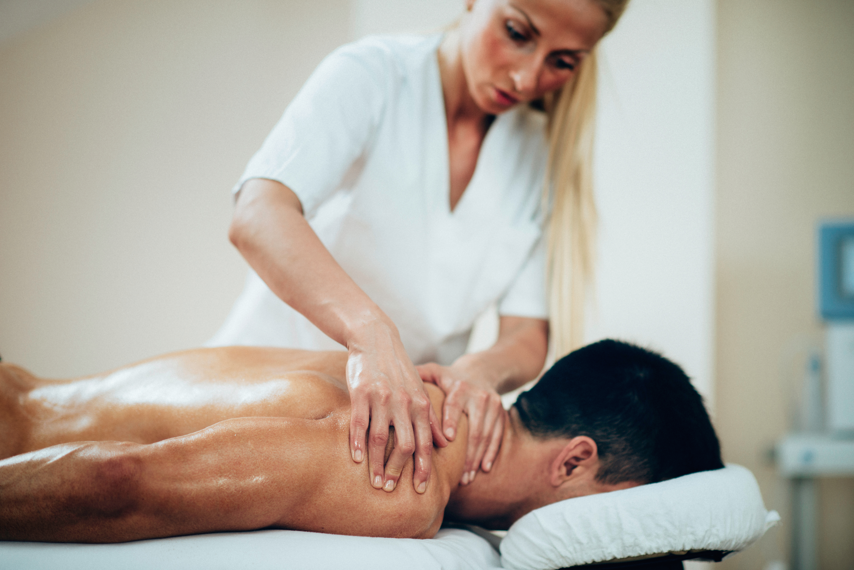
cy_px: 285
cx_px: 427
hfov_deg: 23.9
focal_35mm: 85
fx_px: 2017
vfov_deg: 16.1
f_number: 2
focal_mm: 85
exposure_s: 1/160
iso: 400
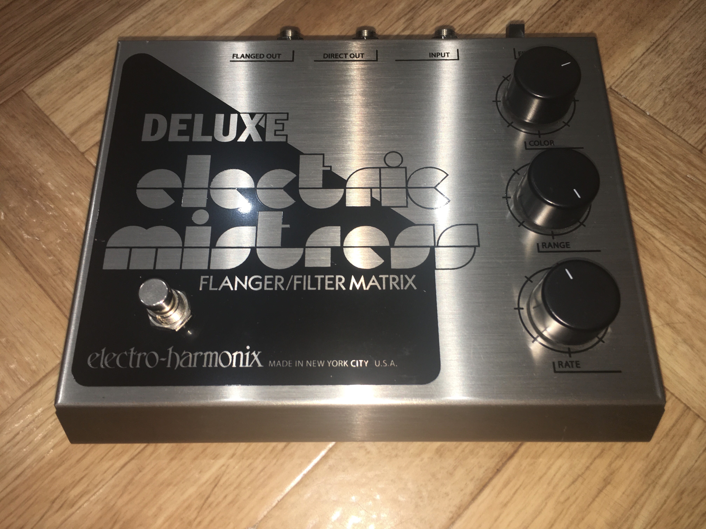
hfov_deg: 61.7
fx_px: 591
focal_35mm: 29
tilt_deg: -65.7
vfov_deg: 48.2
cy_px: 264
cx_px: 353
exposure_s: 1/60
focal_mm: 4.15
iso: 25
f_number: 2.2
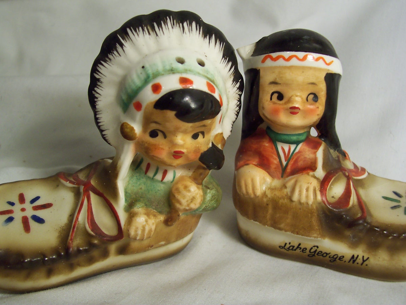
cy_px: 152
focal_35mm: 37
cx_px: 203
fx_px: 434
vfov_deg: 38.7
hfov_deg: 50.1
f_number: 2.8
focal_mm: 5.6
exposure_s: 1/125
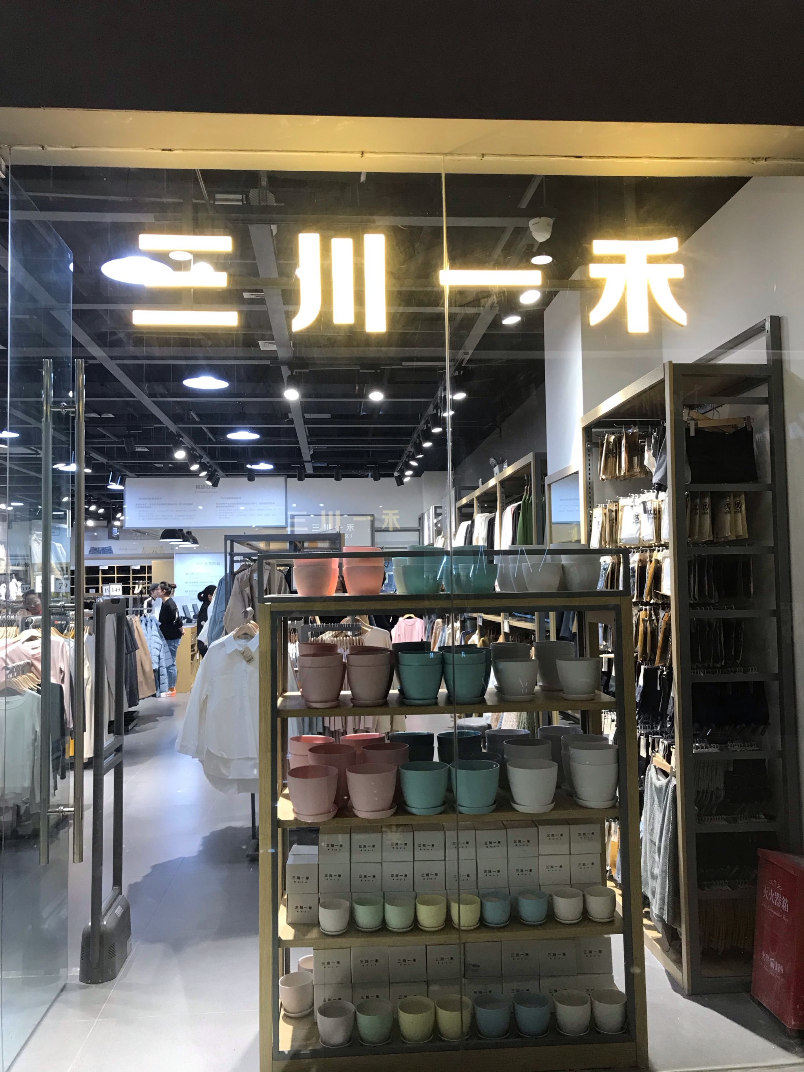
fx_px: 867
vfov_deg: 63.4
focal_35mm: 28
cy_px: 536
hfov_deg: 49.8
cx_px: 402
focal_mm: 3.99
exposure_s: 1/33
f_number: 1.8
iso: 32
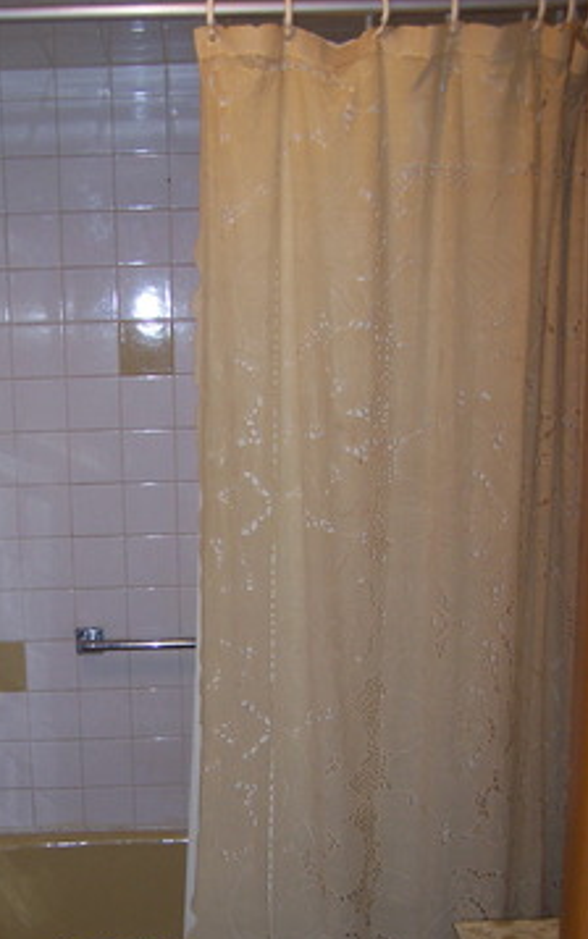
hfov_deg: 23.7
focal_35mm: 54
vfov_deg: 37.2
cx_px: 126
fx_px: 1383
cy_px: 616
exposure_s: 1/60
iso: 140
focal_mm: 6.3
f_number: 2.8
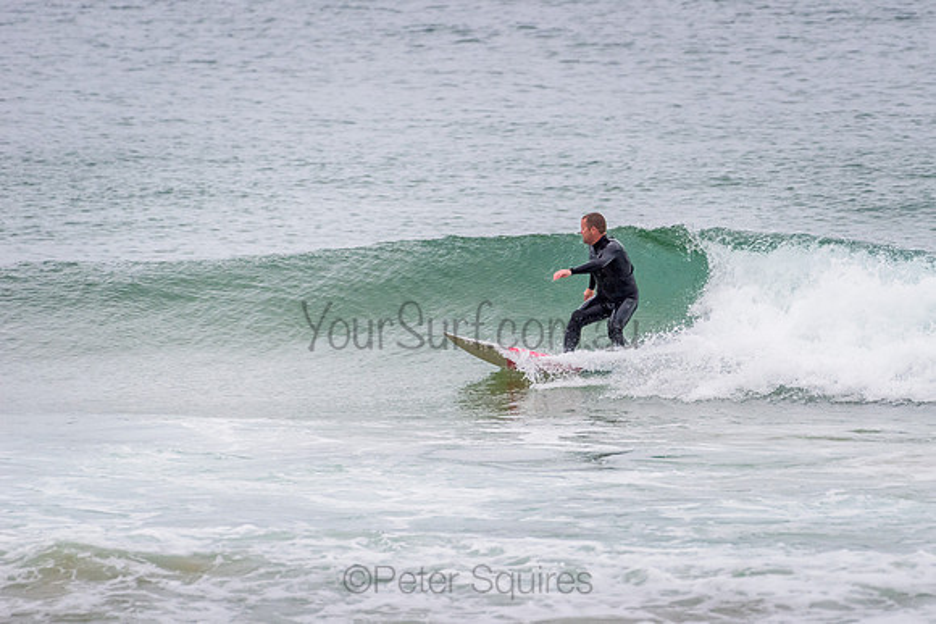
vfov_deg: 2.2
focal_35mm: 613
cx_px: 574
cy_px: 336
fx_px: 15950
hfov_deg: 3.4
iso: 640
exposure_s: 1/1000
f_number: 5.6
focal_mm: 500
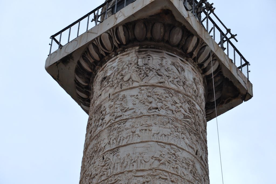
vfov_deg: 8.7
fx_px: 1206
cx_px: 138
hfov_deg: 13.1
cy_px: 92
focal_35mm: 158
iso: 200
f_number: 10
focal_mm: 105
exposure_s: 1/250
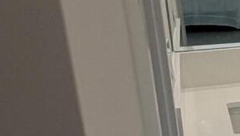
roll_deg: -0.3
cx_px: 489
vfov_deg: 11.8
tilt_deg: -16.2
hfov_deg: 15.9
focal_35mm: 103
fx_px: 656
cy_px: 94
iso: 125
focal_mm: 2.22
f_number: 2.2
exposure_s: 1/120
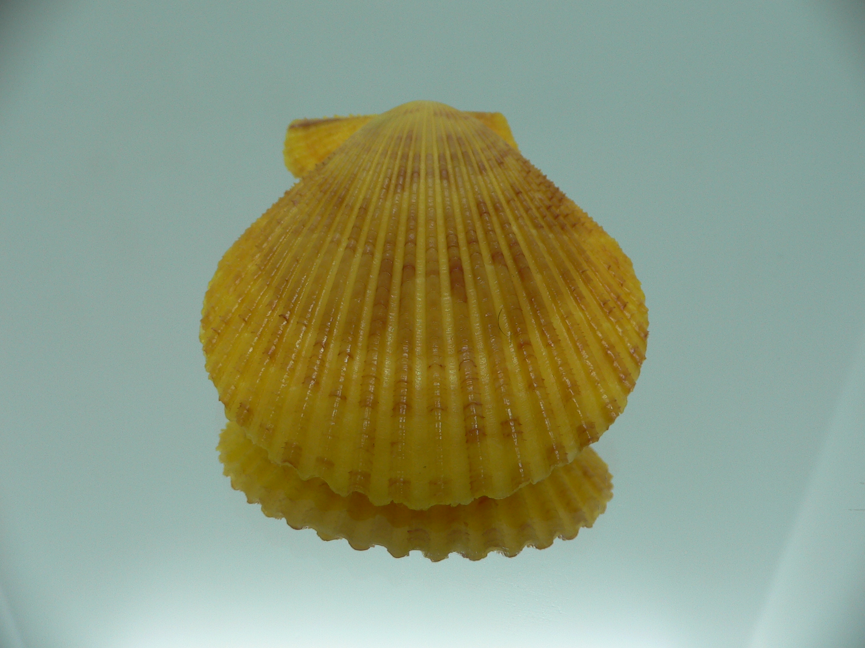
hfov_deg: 52.6
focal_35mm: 35
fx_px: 875
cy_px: 324
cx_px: 432
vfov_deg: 40.7
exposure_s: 1/60
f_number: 2.8
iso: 80
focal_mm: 4.6
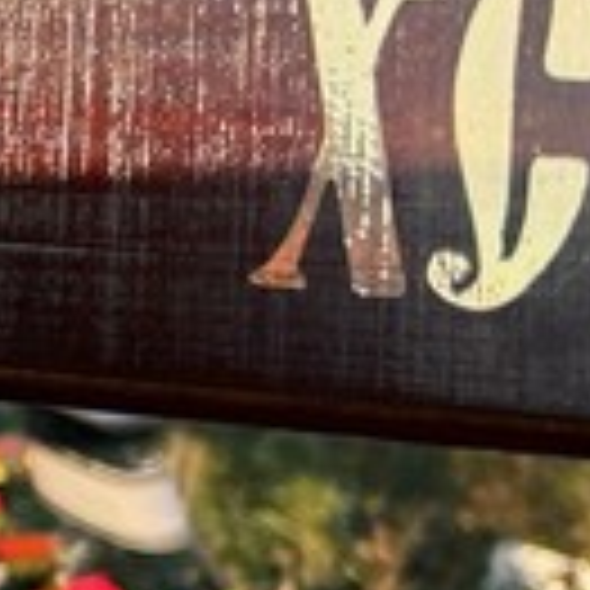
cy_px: 243
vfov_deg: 12.5
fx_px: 2700
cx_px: -1207
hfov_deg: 9.6
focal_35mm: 140
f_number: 1.6
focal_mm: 5.96
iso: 50
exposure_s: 1/1295
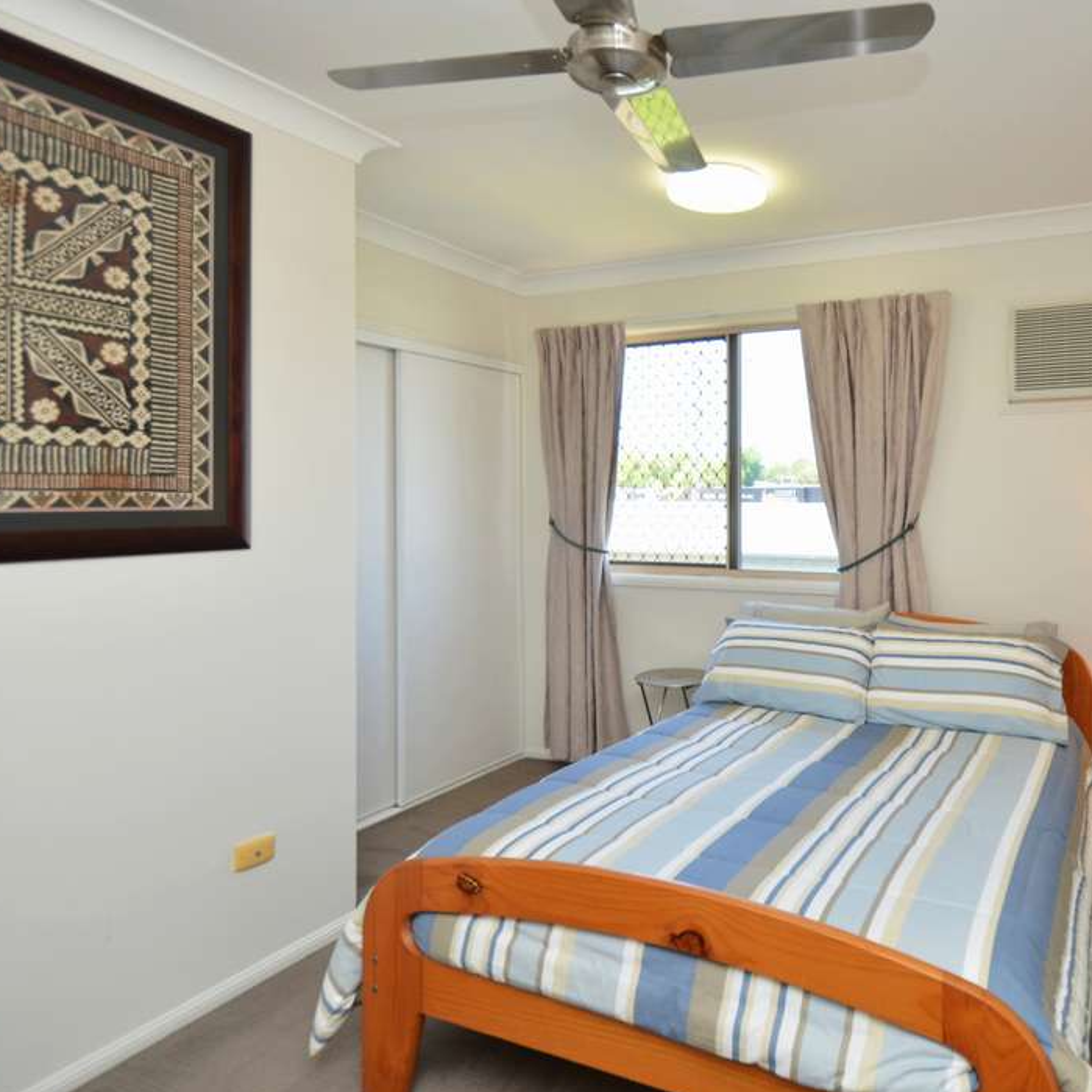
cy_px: 530
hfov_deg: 71.7
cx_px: 761
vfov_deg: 74.8
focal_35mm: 20
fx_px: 714
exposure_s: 1/60
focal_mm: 10
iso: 200
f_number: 4
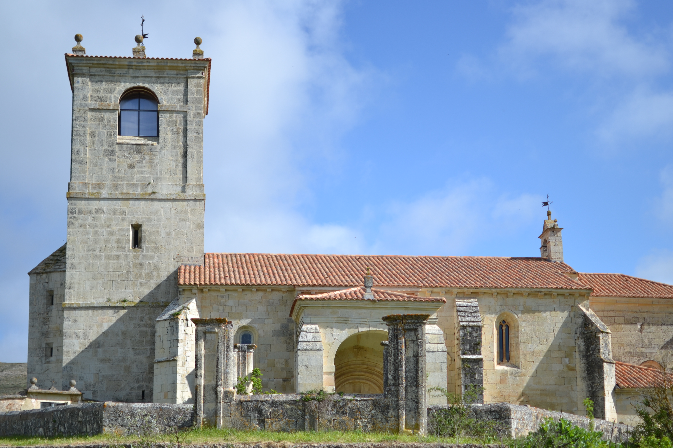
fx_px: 1076
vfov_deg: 23.6
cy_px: 236
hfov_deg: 34.7
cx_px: 361
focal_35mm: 58
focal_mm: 35
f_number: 1.8
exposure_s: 1/4000
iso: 100
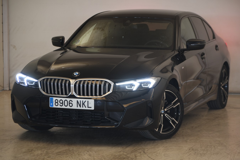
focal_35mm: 127
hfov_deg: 16.1
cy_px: 80
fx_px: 847
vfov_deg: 10.8
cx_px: 120
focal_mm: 85
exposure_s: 1/8
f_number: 4.2
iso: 100
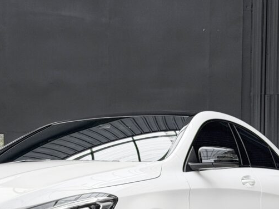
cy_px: 211
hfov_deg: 19.2
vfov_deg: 14.3
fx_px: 822
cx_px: 81
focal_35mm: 102
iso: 80
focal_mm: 6.76
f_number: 1.8
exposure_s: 1/950
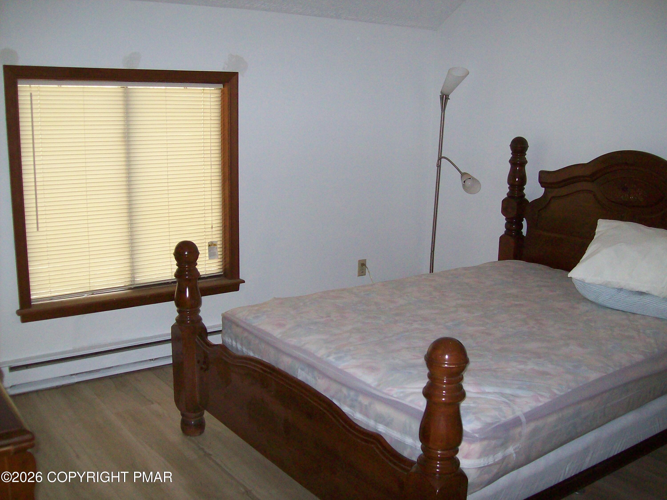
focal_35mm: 36
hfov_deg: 51.4
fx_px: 694
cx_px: 334
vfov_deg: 39.7
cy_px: 250
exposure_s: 1/64
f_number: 2.7
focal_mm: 6
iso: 200
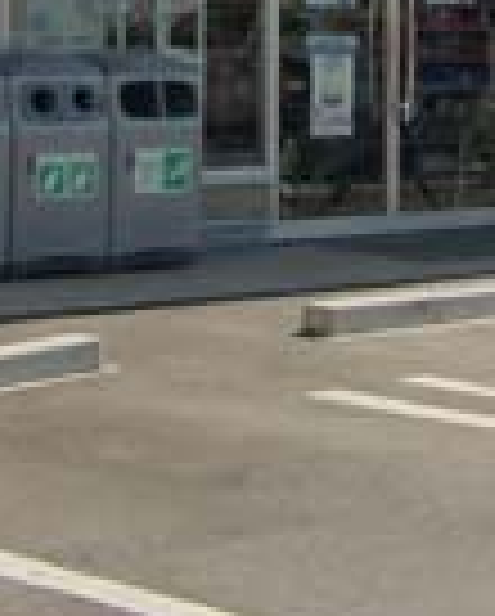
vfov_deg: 14.4
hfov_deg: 11.7
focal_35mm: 132
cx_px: 351
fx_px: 2412
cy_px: 31
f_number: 7.9
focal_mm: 5.2
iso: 64
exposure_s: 1/250
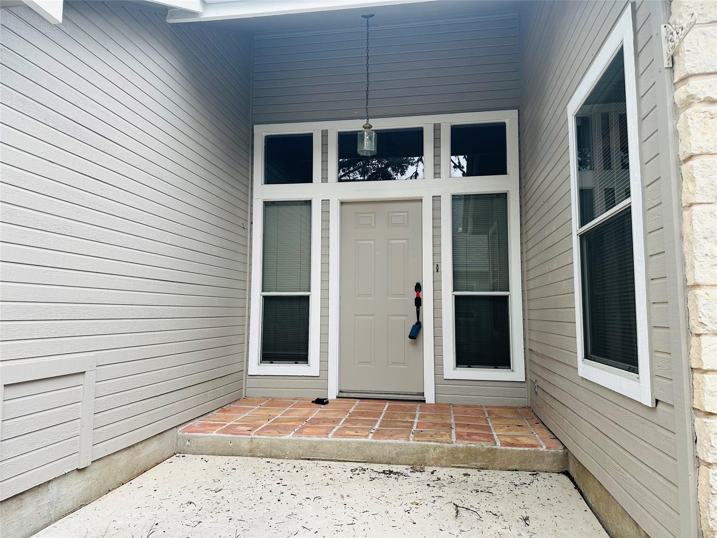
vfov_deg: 56.8
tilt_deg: +5.1
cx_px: 358
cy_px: 269
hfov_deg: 71.6
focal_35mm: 24
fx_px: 497
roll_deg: -0.2
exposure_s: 1/390
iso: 80
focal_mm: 6.86
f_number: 1.78
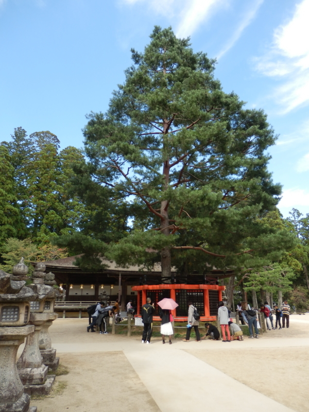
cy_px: 206
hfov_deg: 54.9
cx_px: 154
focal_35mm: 25
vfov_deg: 69.4
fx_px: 298
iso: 80
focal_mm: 4.5
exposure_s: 1/250
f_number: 3
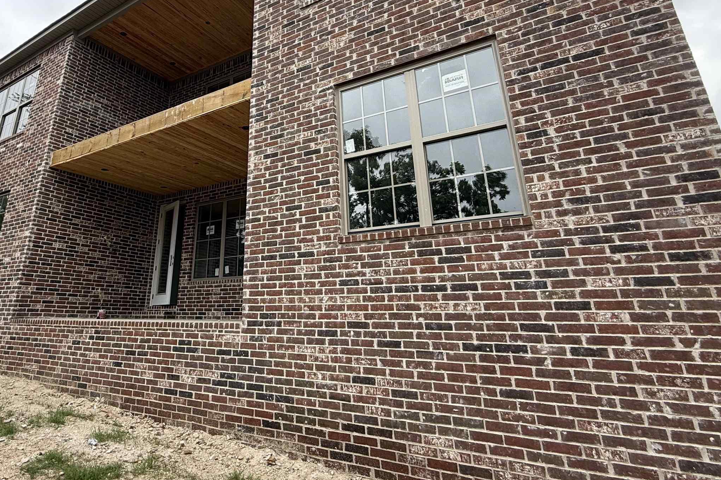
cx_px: 283
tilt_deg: +21.5
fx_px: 441
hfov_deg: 77.6
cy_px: 156
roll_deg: -1.5
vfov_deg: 55.9
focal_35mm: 22
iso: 50
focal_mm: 2.22
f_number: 2.2
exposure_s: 1/316
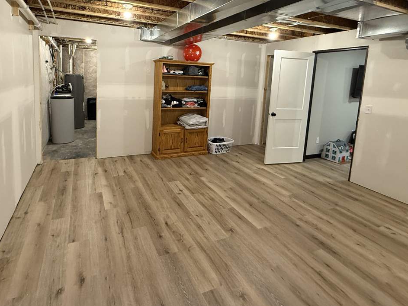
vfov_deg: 66.9
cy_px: 104
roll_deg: -3.3
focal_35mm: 19
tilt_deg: -6.1
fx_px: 224
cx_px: 170
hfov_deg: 84.0
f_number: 2.2
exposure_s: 1/60
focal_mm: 2.22
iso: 250
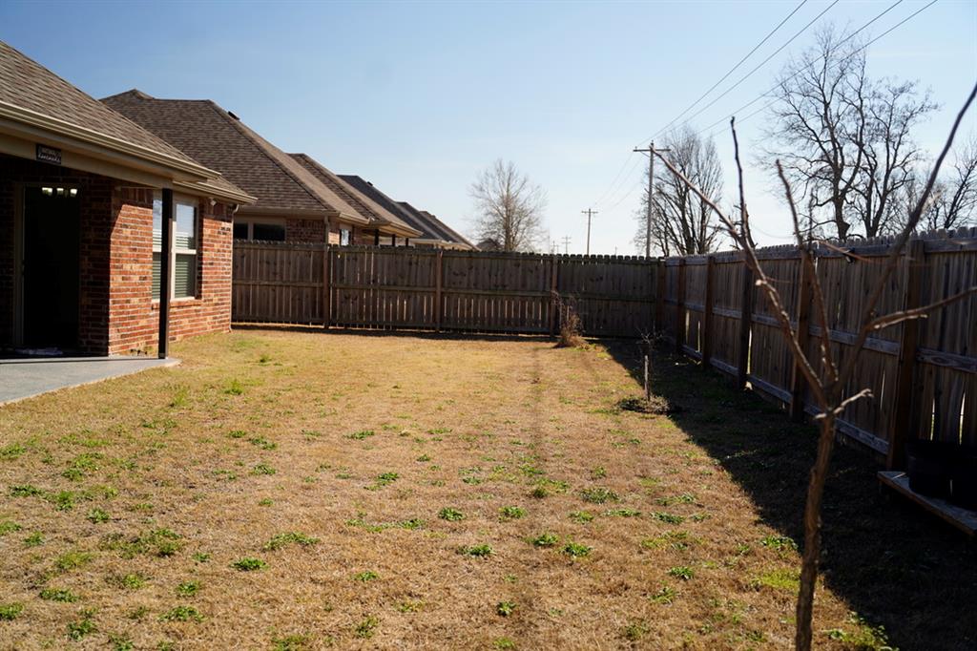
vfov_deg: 41.1
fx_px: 868
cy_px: 326
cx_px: 488
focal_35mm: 32
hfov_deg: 58.7
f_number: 2.8
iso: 100
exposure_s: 1/640
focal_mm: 32
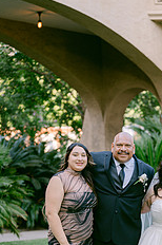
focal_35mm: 97
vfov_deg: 20.7
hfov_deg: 13.9
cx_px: 141
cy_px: 207
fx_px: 657
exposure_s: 1/400
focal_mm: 50
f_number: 2
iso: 100
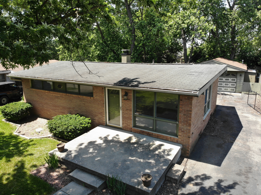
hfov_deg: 71.6
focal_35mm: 24
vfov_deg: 56.8
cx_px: 130
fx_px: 181
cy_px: 98
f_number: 2.8
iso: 116
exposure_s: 1/90.5
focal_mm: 4.5
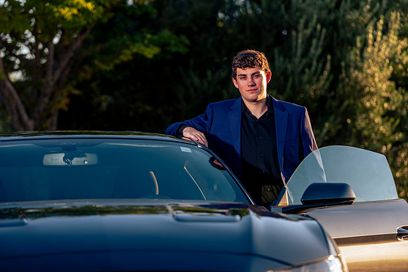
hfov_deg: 15.8
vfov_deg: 10.6
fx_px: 1474
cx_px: 204
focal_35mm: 130
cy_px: 136
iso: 31
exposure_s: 1/80
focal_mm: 130
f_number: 4
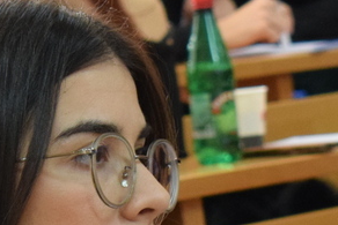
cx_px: 68
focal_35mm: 347
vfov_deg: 4.0
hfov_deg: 5.9
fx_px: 3255
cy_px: 269
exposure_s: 1/60
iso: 1800
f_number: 5
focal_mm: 45
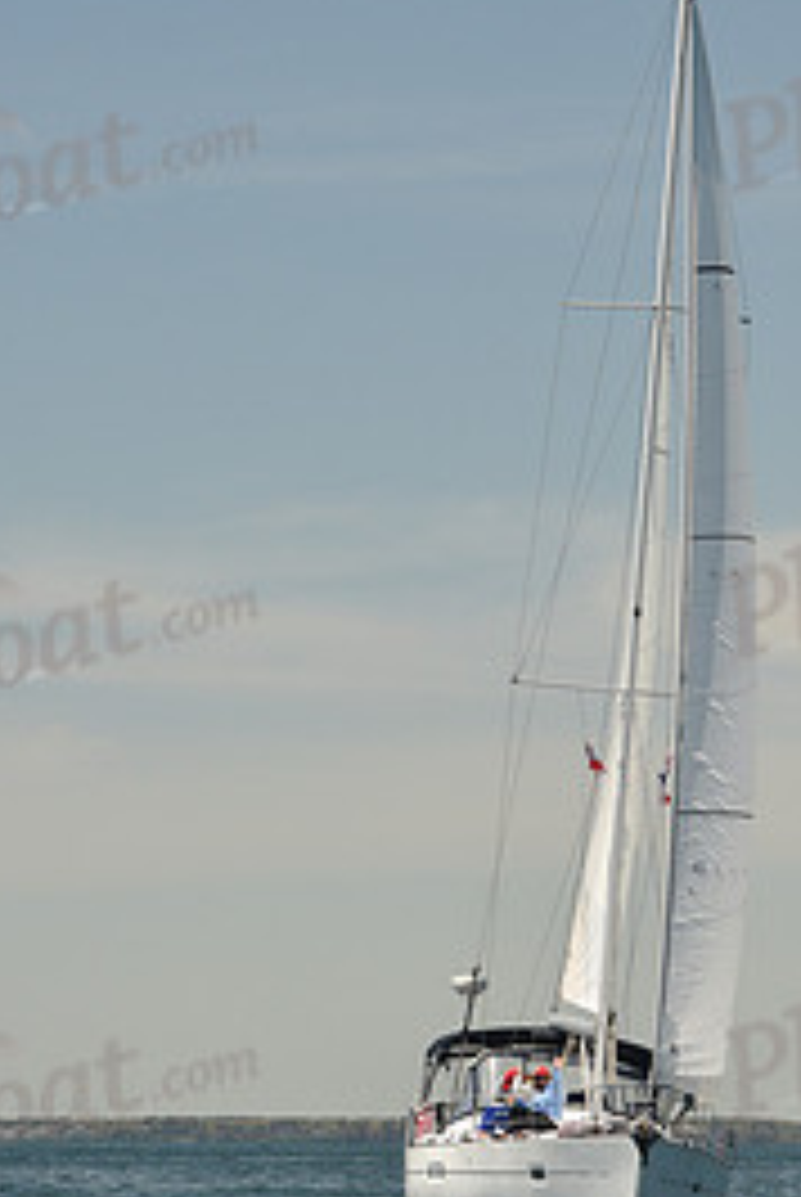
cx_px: 493
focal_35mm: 244
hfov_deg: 5.6
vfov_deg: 8.4
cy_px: 374
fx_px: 8122
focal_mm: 112
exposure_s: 1/800
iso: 250
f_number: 5.6
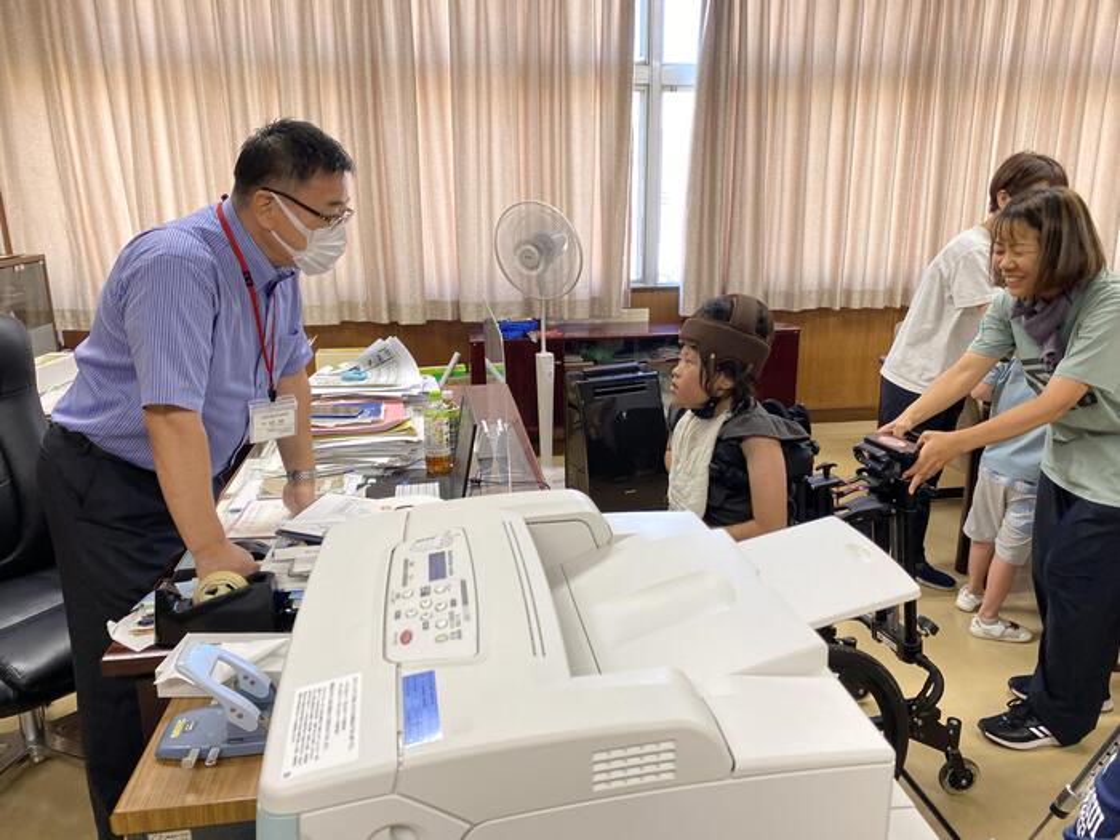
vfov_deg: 53.1
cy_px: 420
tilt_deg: -17.3
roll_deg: +1.2
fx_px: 841
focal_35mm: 26
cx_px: 560
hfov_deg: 67.3
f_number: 1.8
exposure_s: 1/120
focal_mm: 4.25
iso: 100
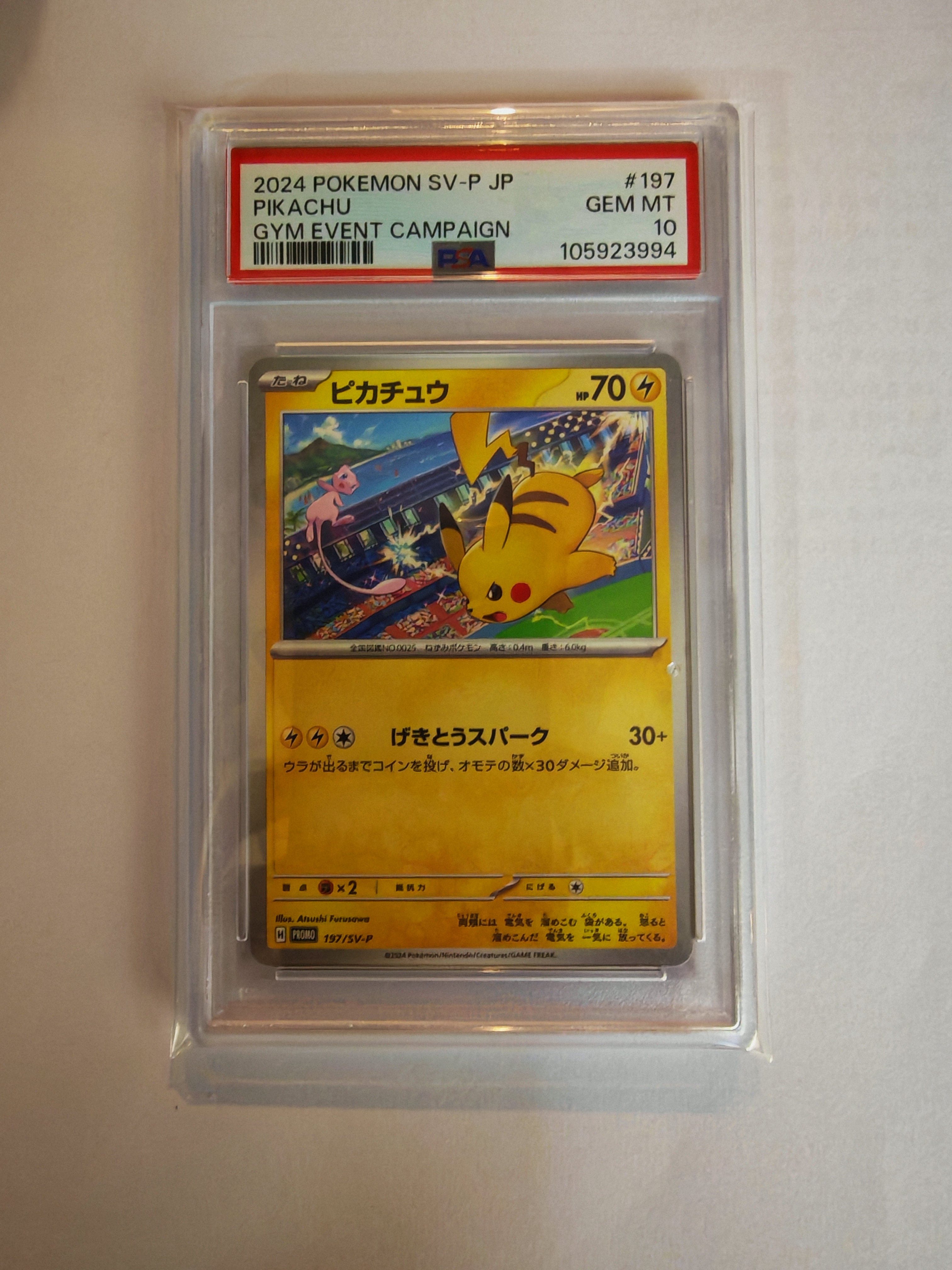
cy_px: 635
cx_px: 476
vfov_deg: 73.9
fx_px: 843
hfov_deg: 58.9
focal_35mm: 23
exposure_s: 1/20
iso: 800
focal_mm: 1.82
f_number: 2
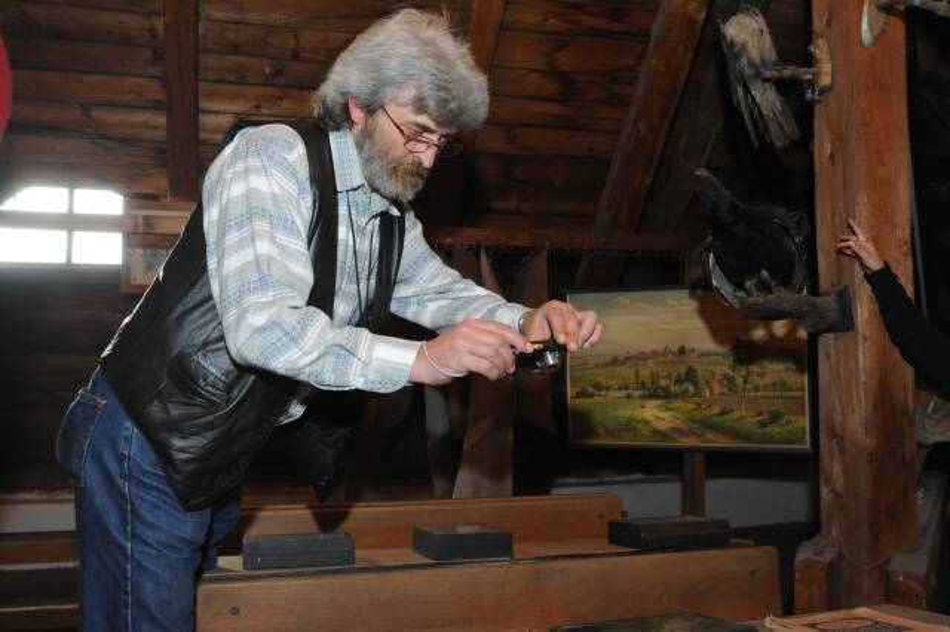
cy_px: 316
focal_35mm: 35
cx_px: 475
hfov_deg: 54.5
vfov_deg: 37.8
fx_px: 923
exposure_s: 1/60
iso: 4000
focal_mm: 35
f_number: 8
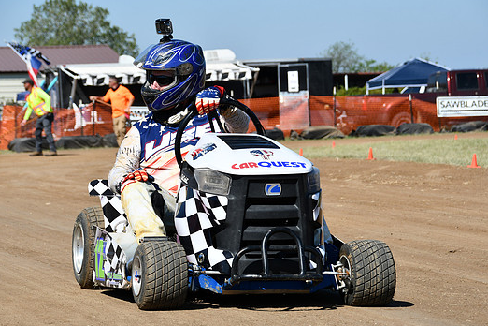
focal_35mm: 150
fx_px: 2033
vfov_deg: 9.1
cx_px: 238
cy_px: 163
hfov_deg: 13.7
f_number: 9
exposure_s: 1/320
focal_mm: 90
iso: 100
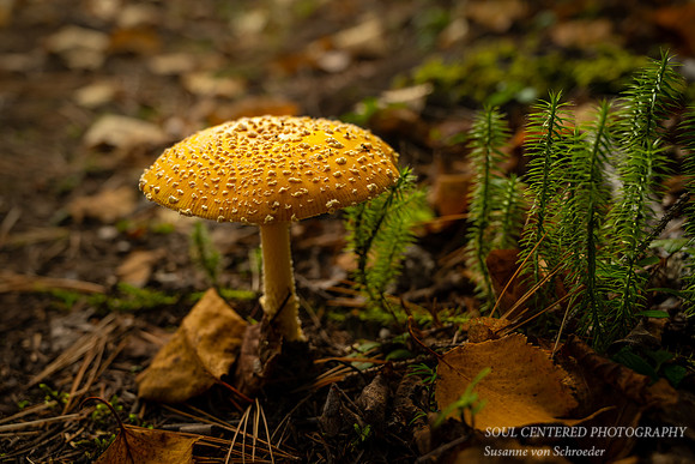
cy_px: 236
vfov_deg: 31.2
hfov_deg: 45.4
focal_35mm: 43
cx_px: 345
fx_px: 831
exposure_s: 1/40
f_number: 5
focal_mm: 40
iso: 200
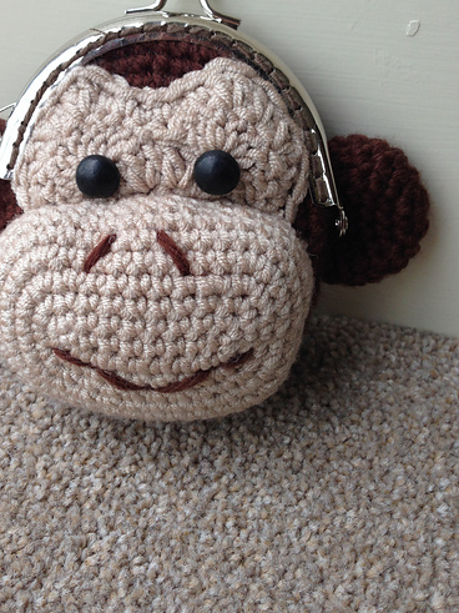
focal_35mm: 43
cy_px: 232
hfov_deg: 33.4
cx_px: 162
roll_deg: -2.1
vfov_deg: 43.5
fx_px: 761
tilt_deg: -34.4
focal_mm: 4.12
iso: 50
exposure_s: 1/60
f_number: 2.4
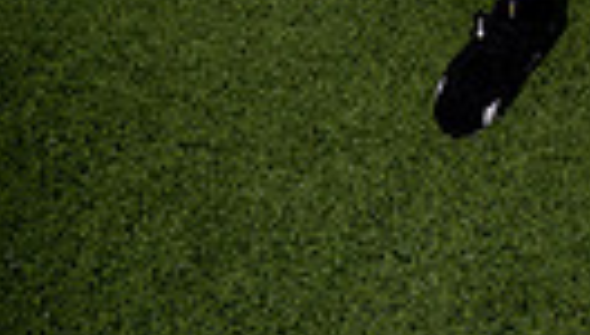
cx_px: 657
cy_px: -554
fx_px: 1898
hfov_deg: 17.1
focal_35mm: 121
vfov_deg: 8.8
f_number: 8
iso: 100
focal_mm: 34
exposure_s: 1/250
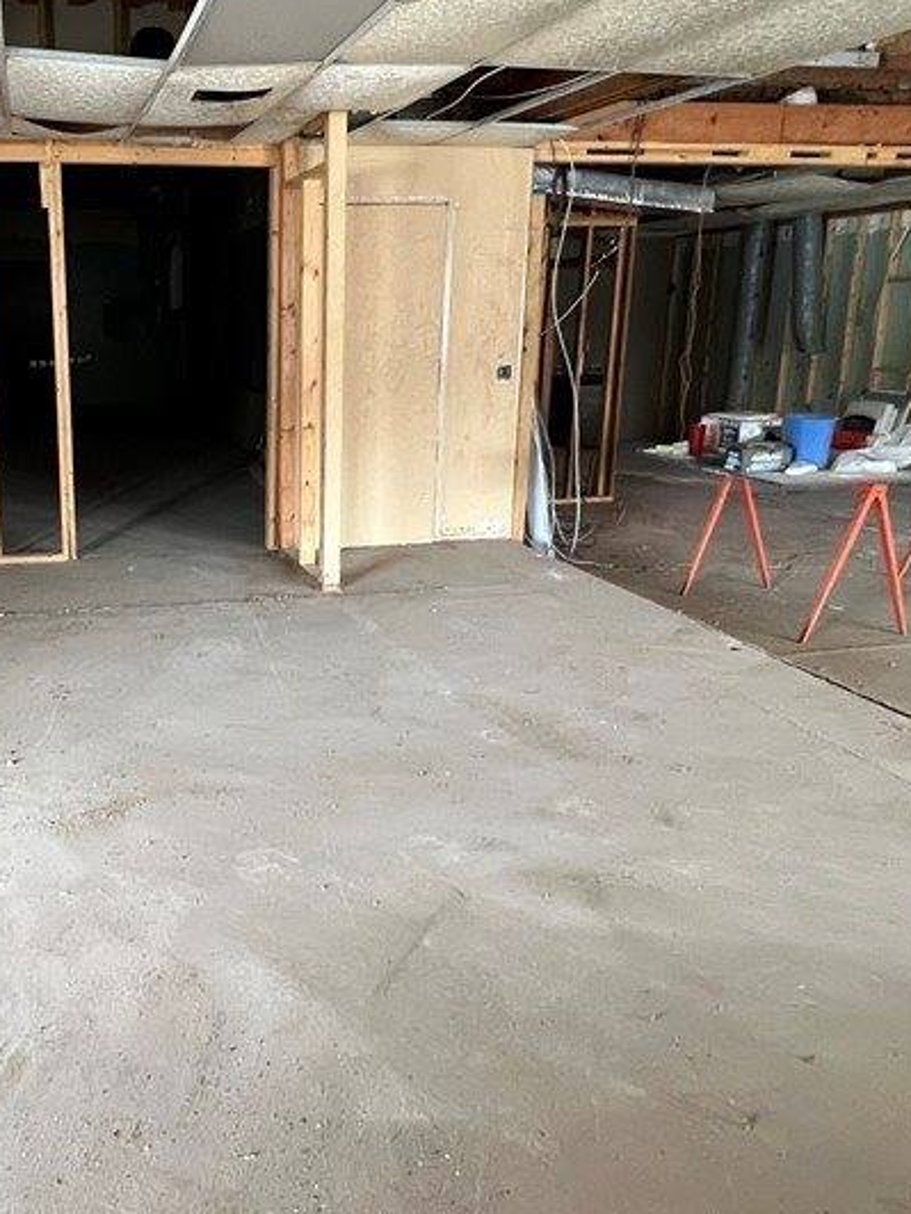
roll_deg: +1.2
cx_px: 192
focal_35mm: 25
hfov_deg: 51.7
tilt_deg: -13.8
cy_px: 525
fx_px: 877
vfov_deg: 69.1
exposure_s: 1/60
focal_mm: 1.57
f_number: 1.8
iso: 400
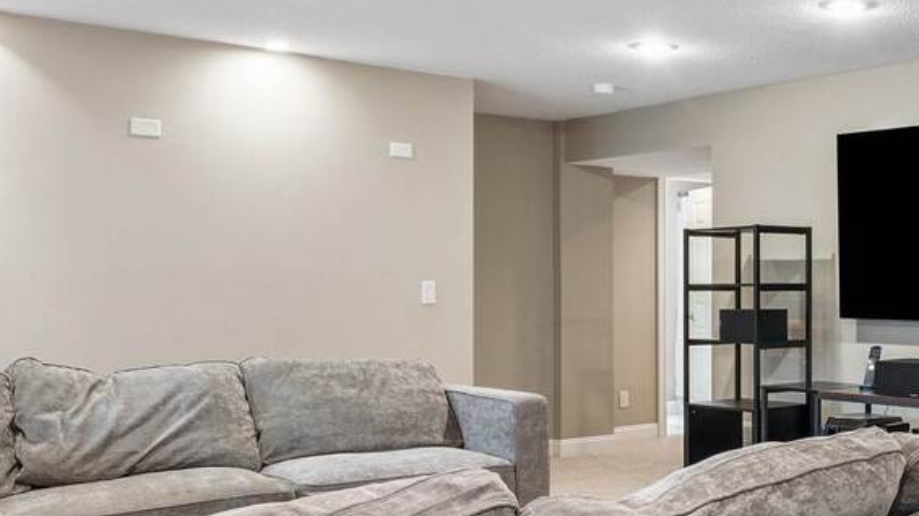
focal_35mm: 48
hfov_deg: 39.6
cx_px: 838
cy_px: 313
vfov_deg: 24.8
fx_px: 1169
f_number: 9
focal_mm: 16
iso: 400
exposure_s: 1/2.5
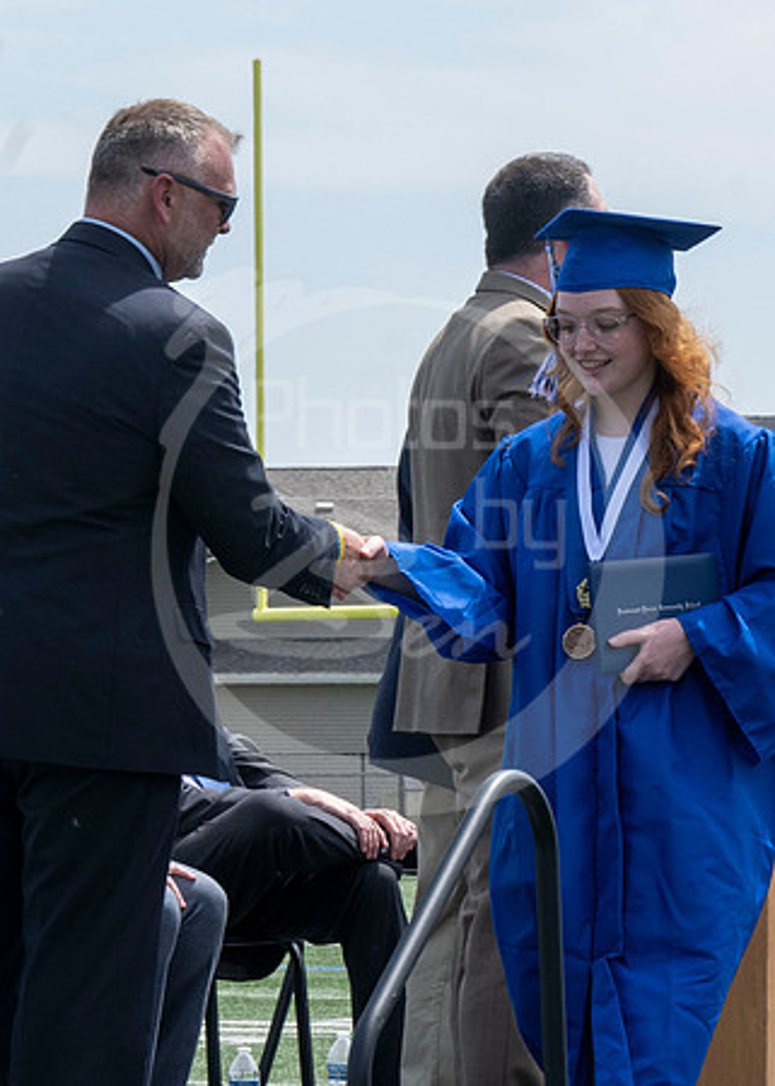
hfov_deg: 6.6
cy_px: 370
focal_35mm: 218
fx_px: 6711
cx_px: 103
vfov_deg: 9.2
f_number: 13
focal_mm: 70
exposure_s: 1/250
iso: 200
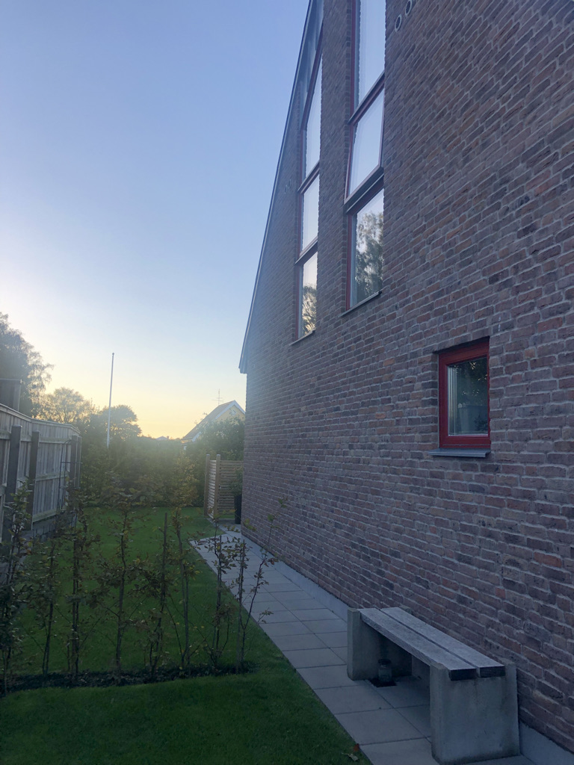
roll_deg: -2.3
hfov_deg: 49.7
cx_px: 287
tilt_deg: +7.5
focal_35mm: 28
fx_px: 619
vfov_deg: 63.4
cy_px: 382
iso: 20
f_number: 1.8
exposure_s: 1/787
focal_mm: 4
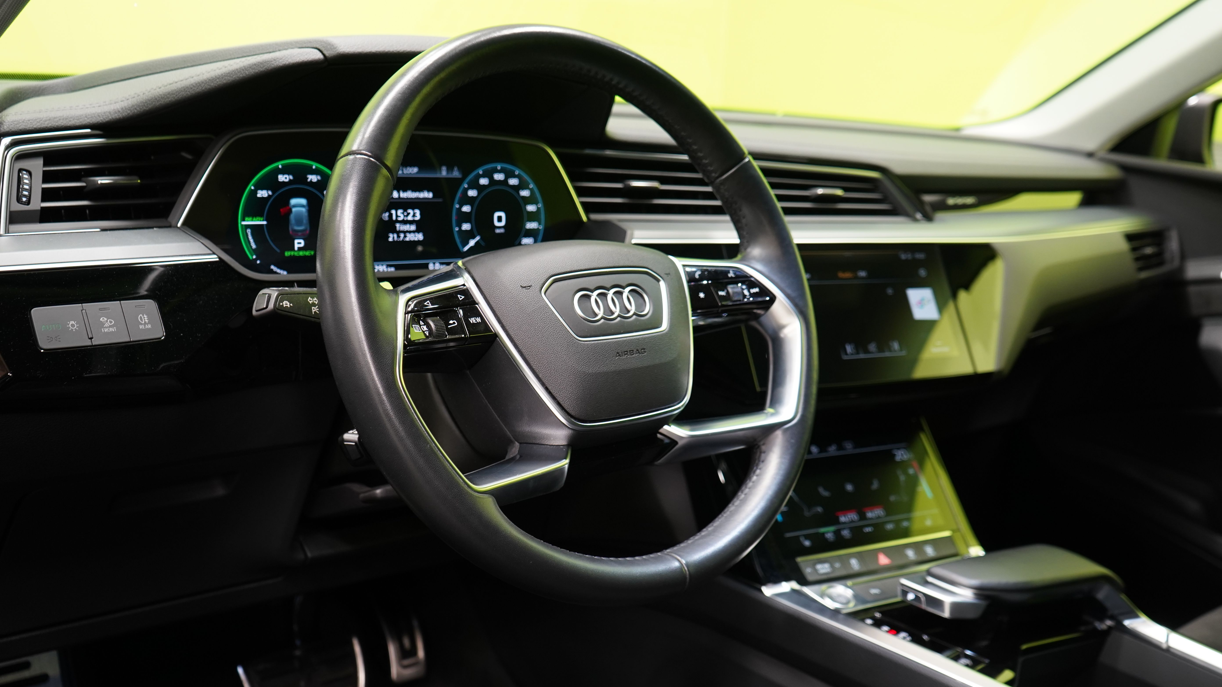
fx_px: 1134
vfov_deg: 33.7
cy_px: 319
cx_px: 630
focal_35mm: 35
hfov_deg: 56.6
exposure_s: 1/20
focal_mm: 31
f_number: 5
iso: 1250
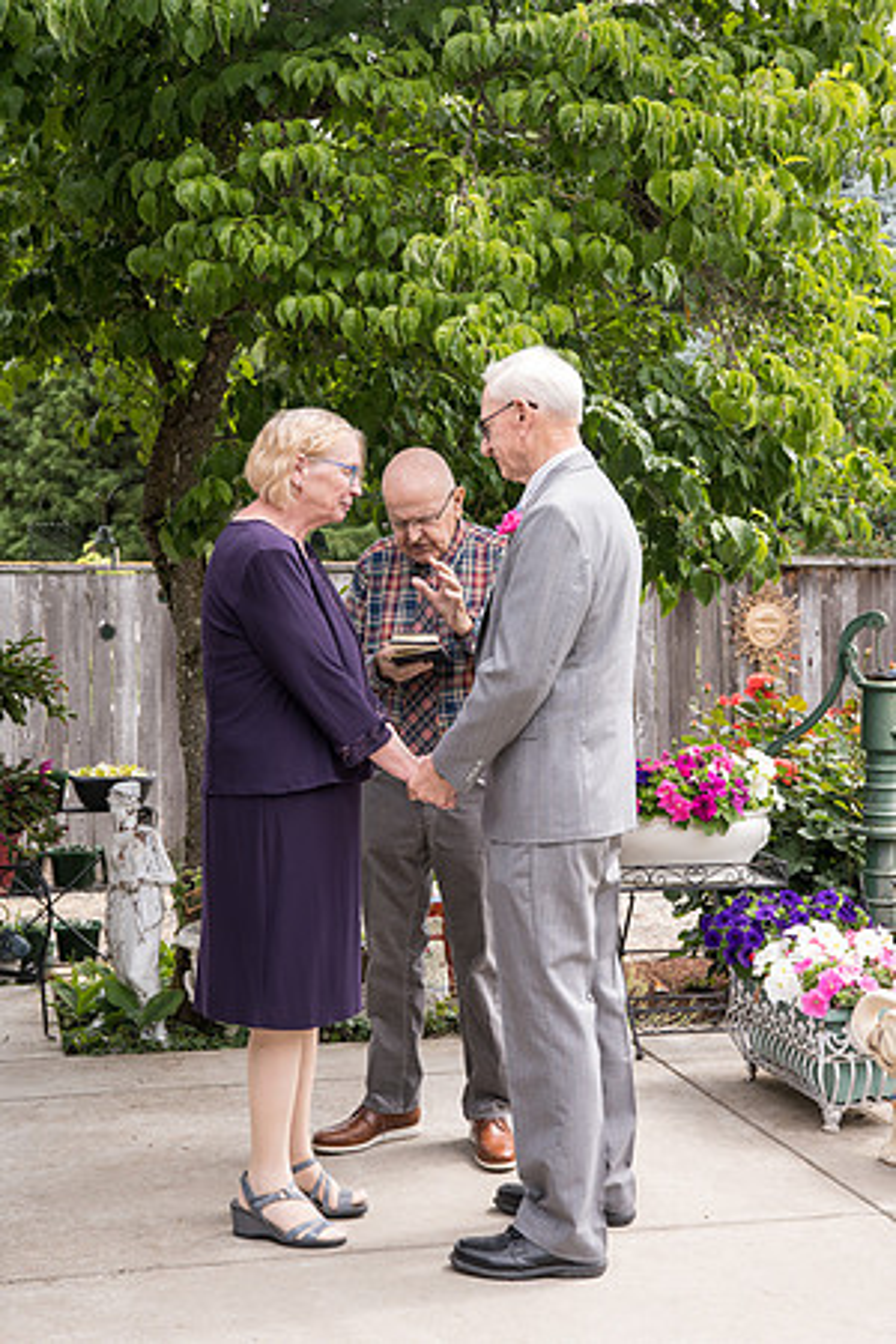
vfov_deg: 35.6
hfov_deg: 24.2
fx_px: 2091
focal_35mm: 56
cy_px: 672
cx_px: 448
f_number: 5
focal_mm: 56
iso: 400
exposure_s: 1/500
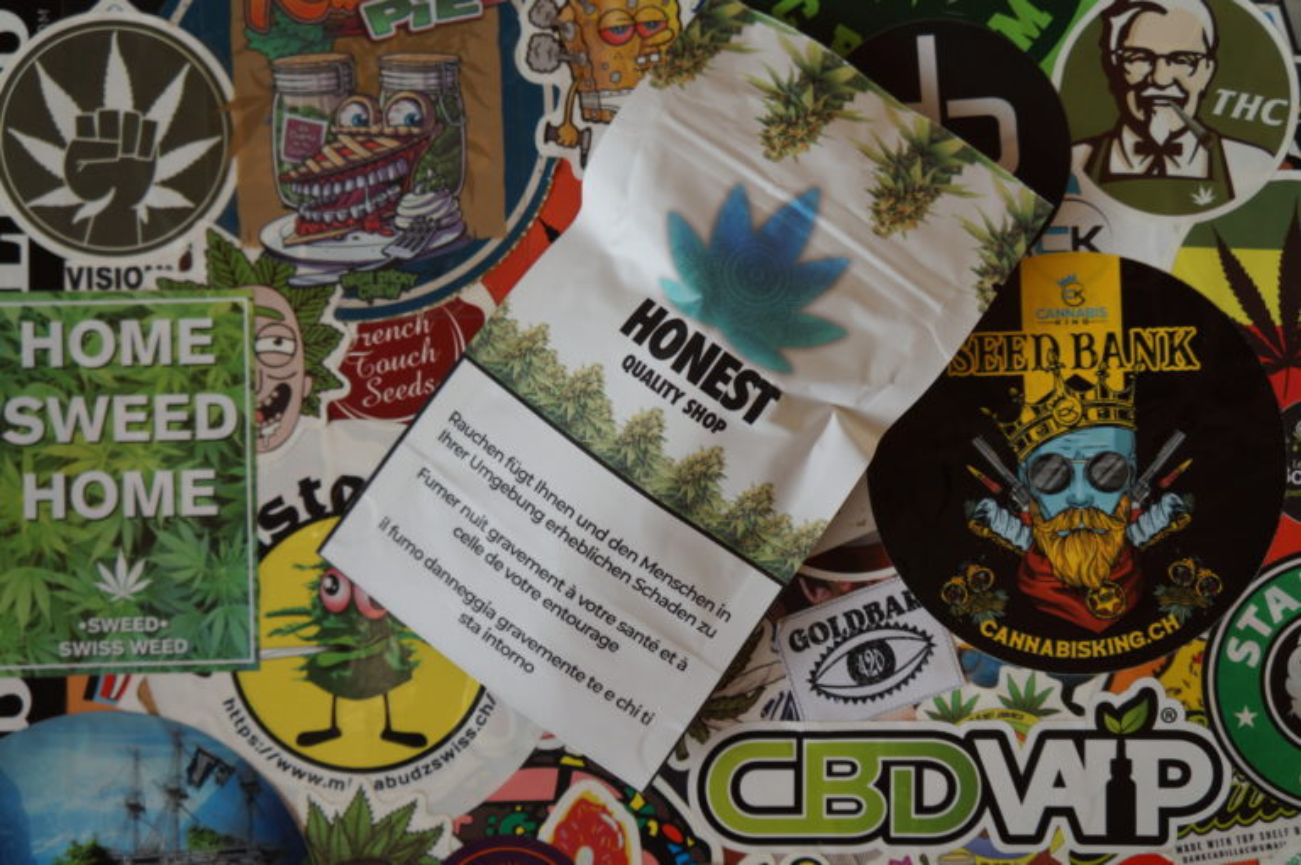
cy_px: 432
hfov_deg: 53.2
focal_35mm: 36
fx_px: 1300
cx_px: 650
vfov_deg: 36.8
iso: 100
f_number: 4
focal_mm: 24
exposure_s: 1/160
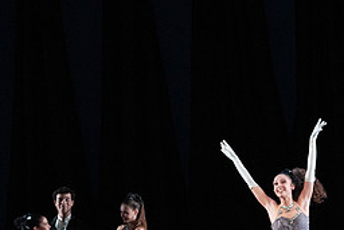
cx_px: 290
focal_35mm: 333
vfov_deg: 4.1
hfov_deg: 6.2
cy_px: 236
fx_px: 3184
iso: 20000
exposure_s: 1/400
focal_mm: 147
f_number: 5.6
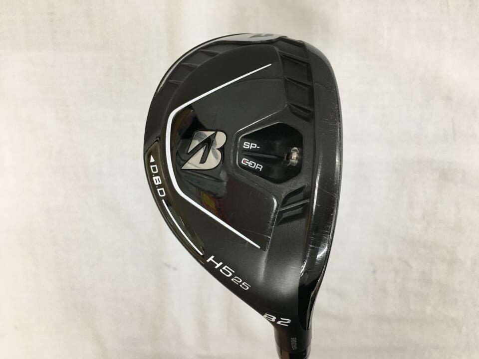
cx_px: 240
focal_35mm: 29
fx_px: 401
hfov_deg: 61.7
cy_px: 180
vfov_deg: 48.2
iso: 50
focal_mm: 4.15
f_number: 2.2
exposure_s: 1/33
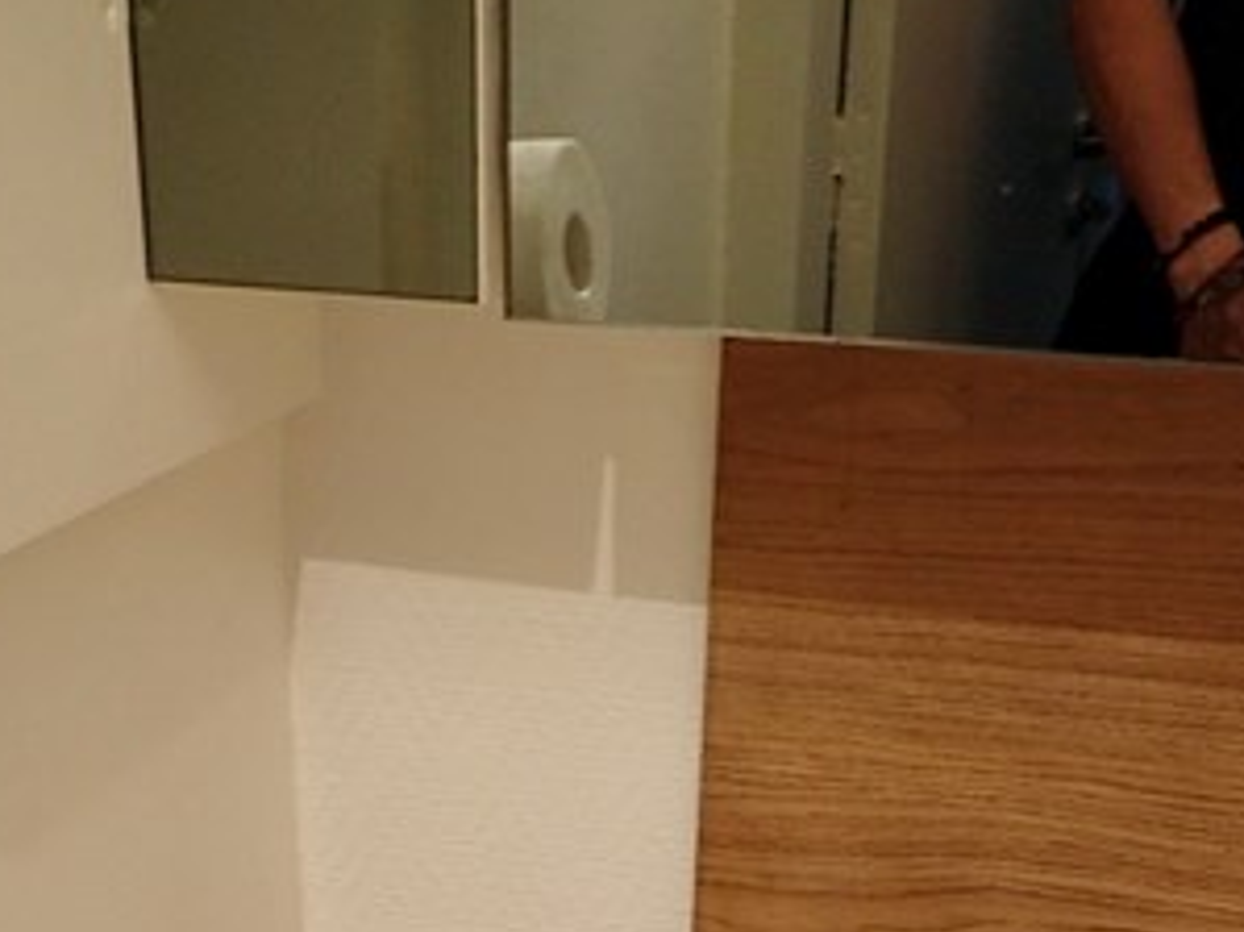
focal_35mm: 67
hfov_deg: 28.9
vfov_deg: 20.1
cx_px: 474
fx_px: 2407
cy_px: 1202
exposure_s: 1/60
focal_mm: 4.5
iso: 100
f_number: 2
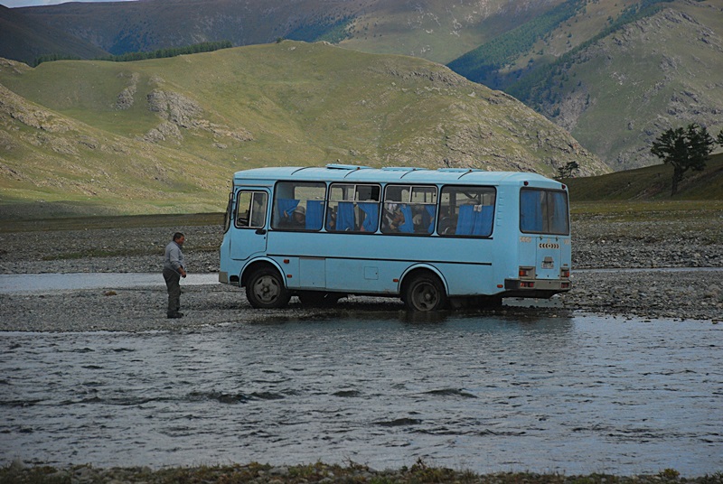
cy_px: 242
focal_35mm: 135
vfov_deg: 10.2
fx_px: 2715
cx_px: 362
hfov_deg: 15.2
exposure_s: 1/2000
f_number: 5.6
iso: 400
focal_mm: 90
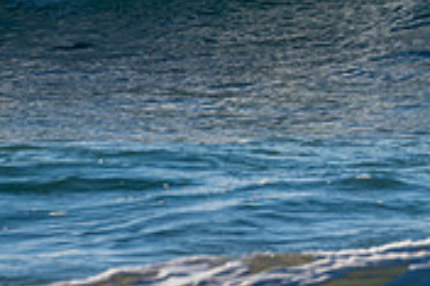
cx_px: 677
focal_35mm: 2018
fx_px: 24081
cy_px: -127
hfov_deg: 1.0
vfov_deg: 0.7
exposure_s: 1/320
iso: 64
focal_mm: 500
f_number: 9
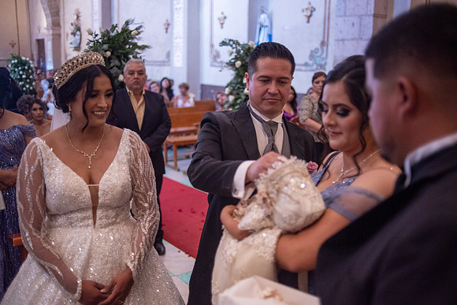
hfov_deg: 54.4
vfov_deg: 37.9
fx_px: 444
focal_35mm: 35
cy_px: 152
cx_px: 228
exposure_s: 1/250
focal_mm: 35
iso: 2000
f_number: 2
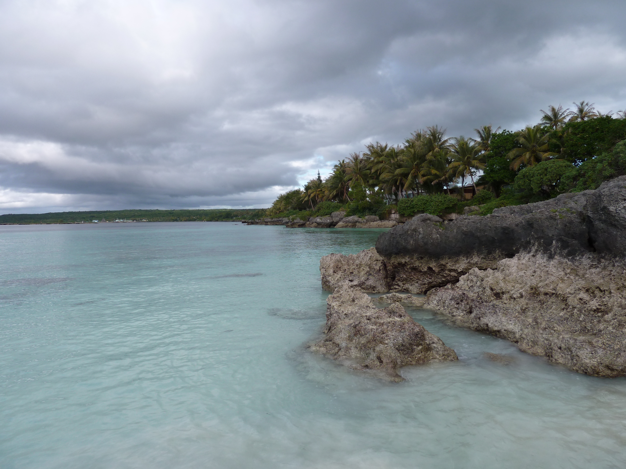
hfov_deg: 69.4
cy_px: 234
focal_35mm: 25
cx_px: 313
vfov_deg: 54.9
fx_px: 452
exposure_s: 1/400
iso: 80
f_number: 3.3
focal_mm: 4.1
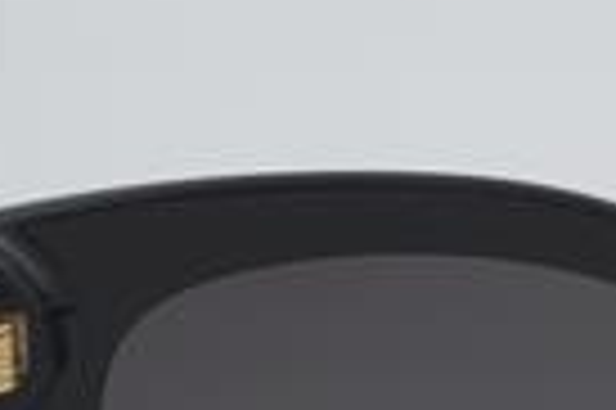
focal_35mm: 240
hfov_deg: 8.4
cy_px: 455
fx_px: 4110
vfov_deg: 5.7
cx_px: 868
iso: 100
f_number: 32
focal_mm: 55
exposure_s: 1/4
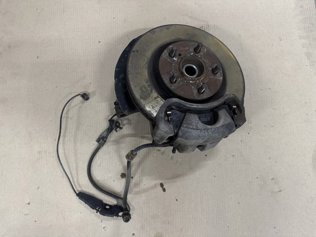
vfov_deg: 56.8
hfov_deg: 71.6
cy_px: 118
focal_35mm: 24
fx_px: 219
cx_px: 158
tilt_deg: -80.2
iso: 640
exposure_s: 1/60
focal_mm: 6.76
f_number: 1.78
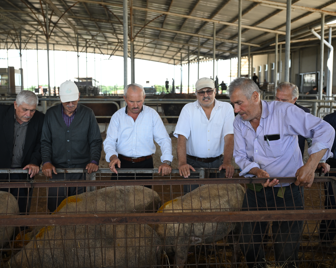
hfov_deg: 47.2
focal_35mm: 39
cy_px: 133
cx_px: 150
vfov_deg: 38.6
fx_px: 384
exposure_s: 1/640
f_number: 3.5
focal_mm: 33.5
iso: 560
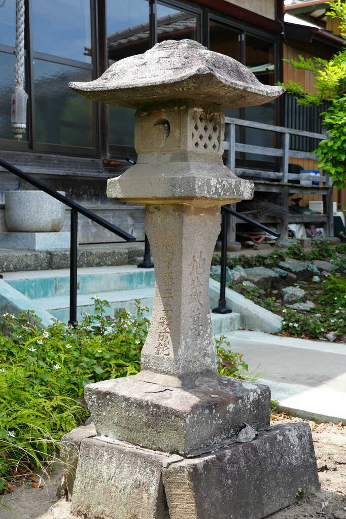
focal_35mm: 54
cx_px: 173
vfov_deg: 36.9
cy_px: 260
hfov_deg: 25.0
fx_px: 779
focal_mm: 36
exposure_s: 1/80
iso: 100
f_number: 6.3
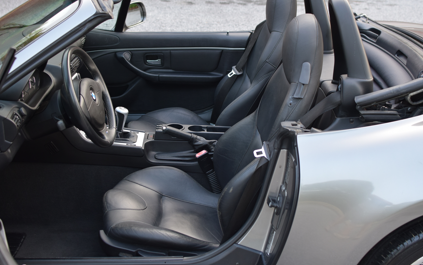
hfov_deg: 37.2
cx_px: 214
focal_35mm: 55
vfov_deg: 23.8
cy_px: 125
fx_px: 629
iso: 400
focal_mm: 35
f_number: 4
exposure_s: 1/60
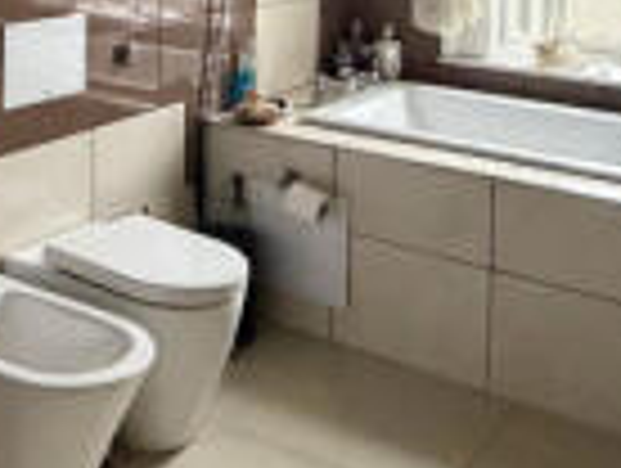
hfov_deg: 31.5
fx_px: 1060
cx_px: 92
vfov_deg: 23.0
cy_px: -79
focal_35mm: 59
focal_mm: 2.22
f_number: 2.2
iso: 320
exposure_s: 1/50
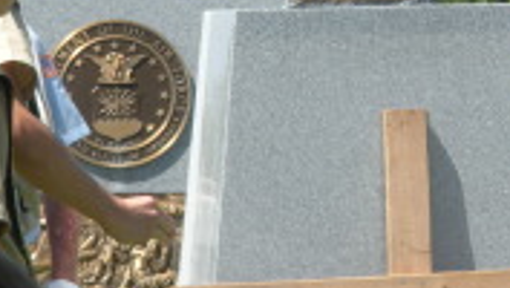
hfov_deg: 4.3
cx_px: 288
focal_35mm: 504
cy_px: 63
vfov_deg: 2.4
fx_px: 6823
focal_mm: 31.5
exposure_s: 1/304
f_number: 5.6
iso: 88
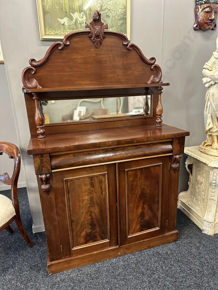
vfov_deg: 71.6
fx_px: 202
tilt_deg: -17.2
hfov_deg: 56.8
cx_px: 109
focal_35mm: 24
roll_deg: +2.3
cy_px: 145
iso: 400
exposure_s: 1/50
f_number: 1.78
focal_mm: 6.86
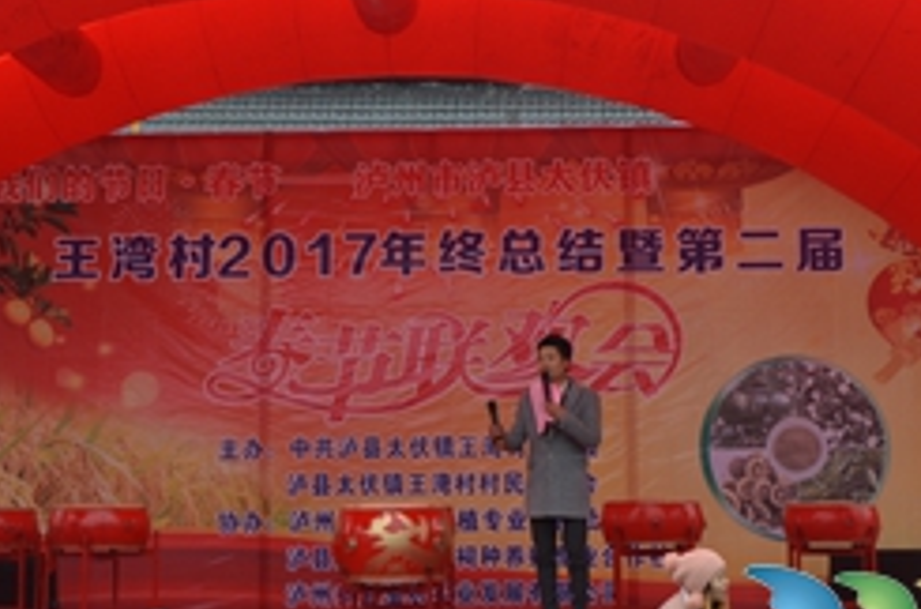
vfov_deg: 14.7
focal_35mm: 92
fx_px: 2348
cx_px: 455
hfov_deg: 22.2
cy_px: 194
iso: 200
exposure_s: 1/125
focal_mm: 30
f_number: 5.6
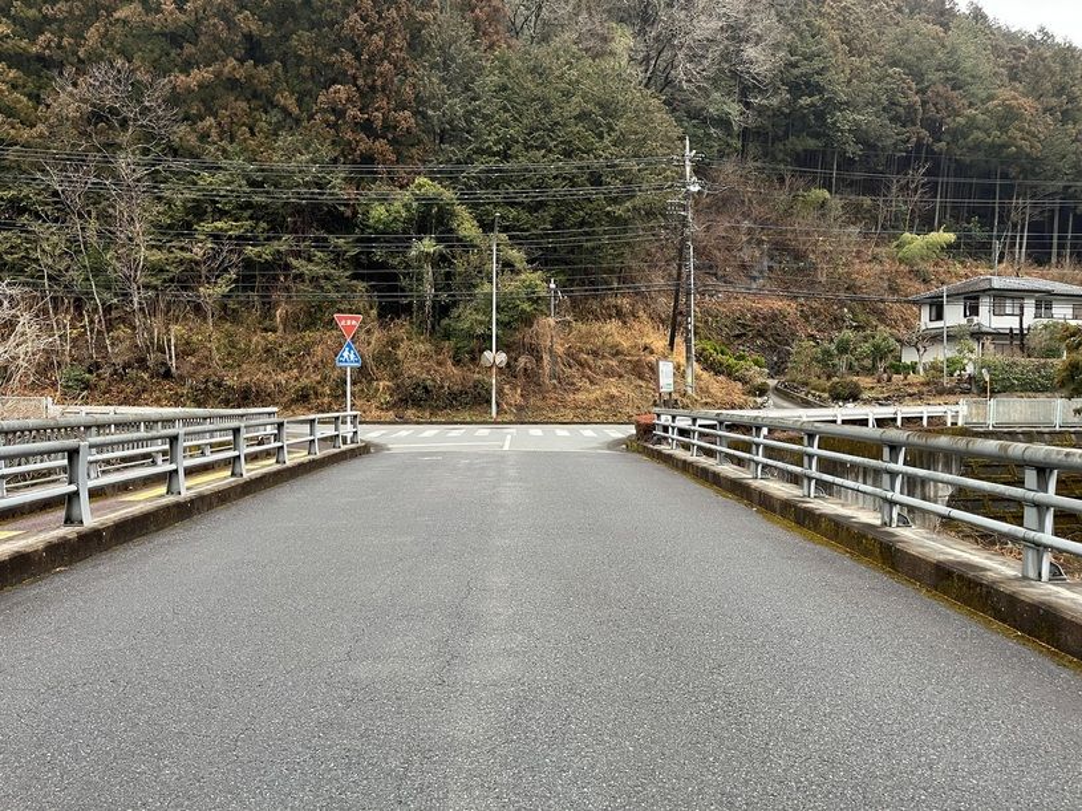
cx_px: 541
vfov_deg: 53.1
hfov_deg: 67.3
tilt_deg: -2.8
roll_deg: +0.3
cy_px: 406
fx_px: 813
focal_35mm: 26
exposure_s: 1/82
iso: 125
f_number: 1.6
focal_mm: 5.1
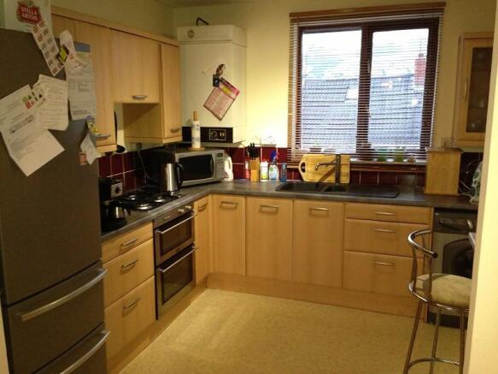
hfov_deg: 55.4
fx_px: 475
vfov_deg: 42.9
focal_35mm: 33
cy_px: 187
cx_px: 249
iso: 320
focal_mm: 4.13
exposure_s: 1/20
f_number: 2.4
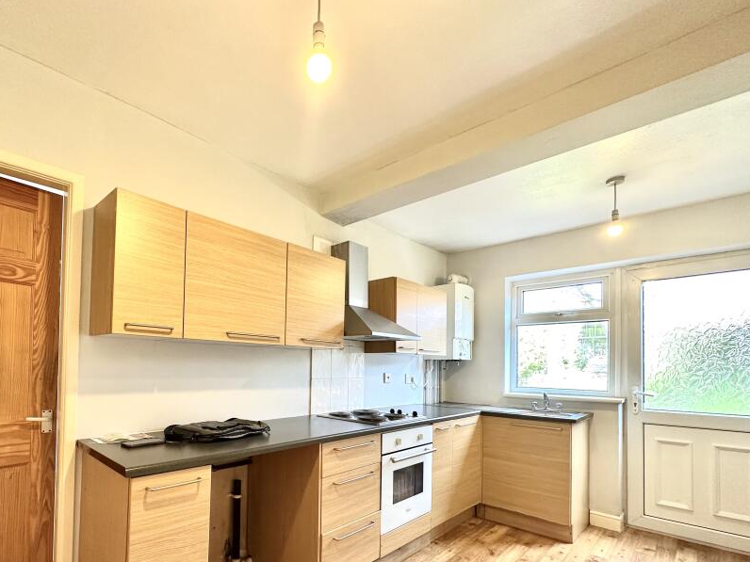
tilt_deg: +0.8
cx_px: 296
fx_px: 390
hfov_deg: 86.5
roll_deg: -0.9
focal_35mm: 18
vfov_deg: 70.2
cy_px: 359
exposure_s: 1/100
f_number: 2.2
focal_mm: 2.22
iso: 200
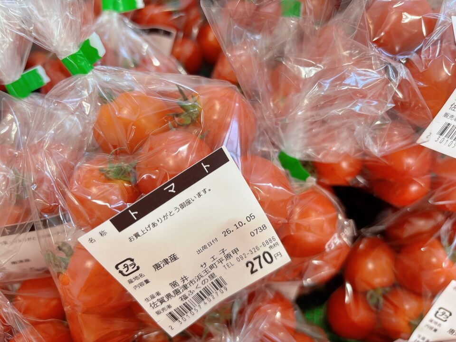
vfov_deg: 53.1
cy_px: 171
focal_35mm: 26
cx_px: 228
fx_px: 343
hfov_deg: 67.3
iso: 80
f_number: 1.6
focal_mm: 5.96
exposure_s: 1/60
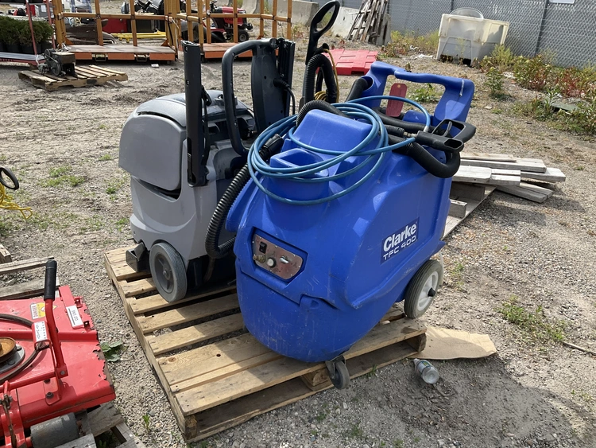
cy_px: 224
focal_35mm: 29
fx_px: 499
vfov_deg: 48.3
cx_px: 298
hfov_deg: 61.6
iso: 25
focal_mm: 3
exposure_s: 1/1055
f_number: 1.8
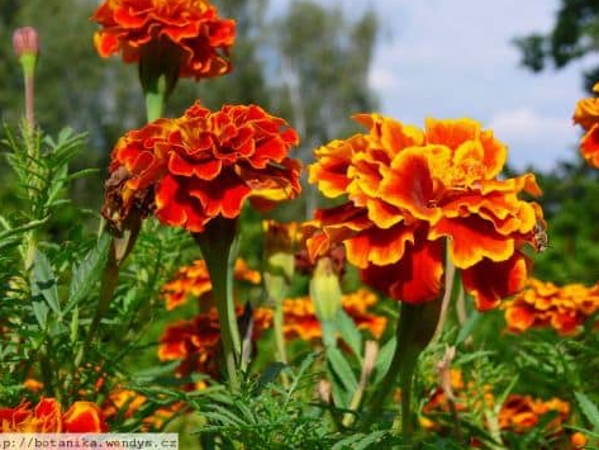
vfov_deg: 19.6
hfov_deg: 26.0
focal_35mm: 75
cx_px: 294
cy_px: 214
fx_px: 1298
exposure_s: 1/1600
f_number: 6.3
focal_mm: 15
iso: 200
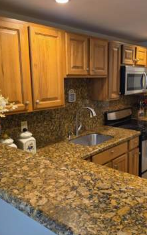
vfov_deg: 58.2
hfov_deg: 38.2
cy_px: 117
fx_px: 212
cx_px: 87
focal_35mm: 33
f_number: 1.4
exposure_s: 1/120
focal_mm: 6.5
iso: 320
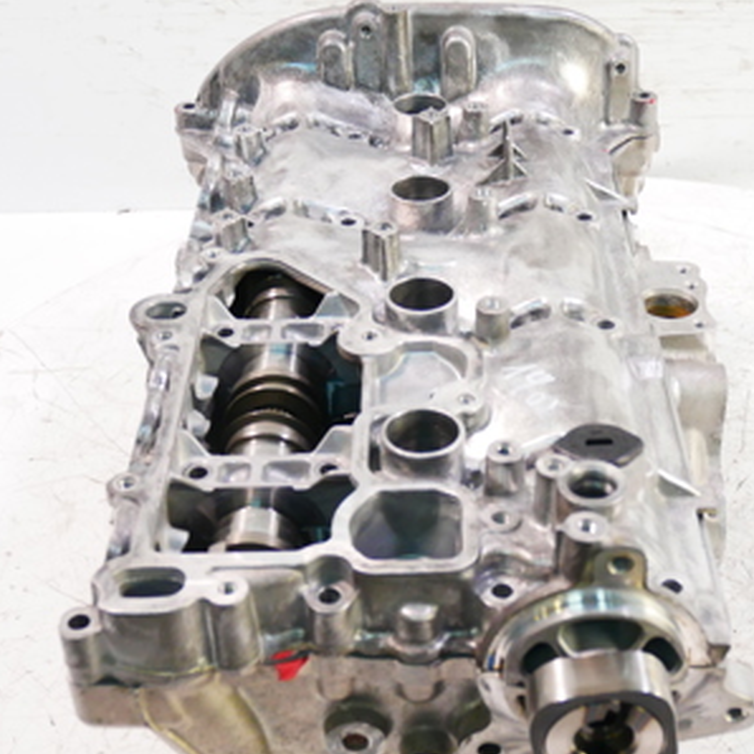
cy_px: 460
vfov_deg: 30.0
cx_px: 448
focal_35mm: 57
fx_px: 1405
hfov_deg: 30.0
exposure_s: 1/60
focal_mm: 15
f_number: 3.7
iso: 800
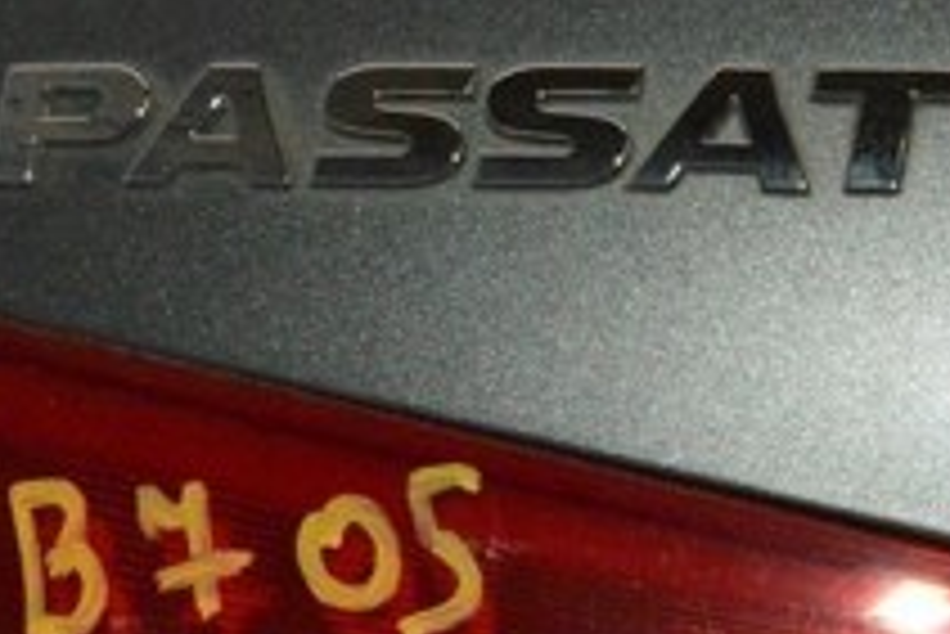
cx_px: 662
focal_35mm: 114
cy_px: 803
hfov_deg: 17.9
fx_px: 2997
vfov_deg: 11.8
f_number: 16
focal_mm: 25
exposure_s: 1/200
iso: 6400
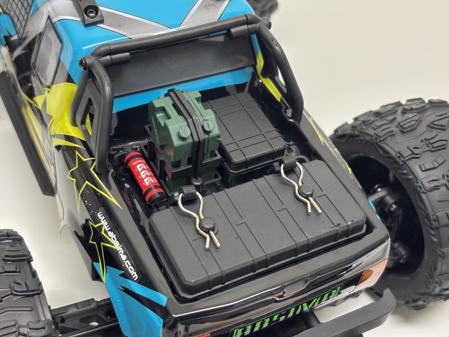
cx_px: 224
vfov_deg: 28.0
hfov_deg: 36.8
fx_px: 674
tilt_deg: -46.2
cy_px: 168
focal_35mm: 52
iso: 80
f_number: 1.6
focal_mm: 5.96
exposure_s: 1/50
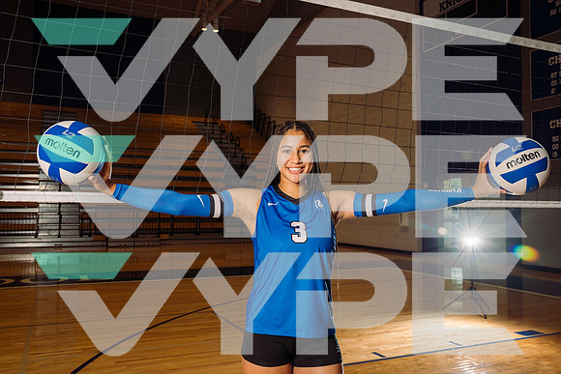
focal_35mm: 33
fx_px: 514
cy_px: 187
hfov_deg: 57.2
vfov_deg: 40.0
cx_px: 280
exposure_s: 1/200
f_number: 6.3
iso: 200
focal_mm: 33
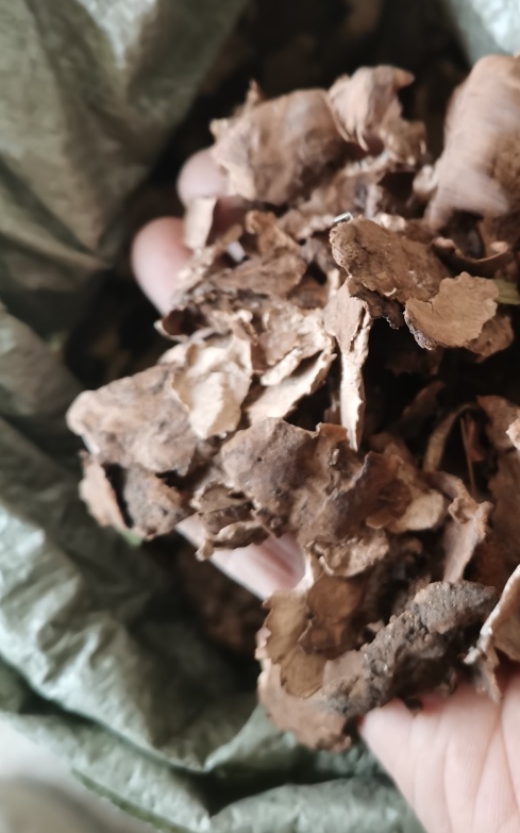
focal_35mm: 39
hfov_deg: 31.9
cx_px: 414
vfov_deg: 50.0
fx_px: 885
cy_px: 324
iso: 320
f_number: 1.8
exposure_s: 1/50
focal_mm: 5.58
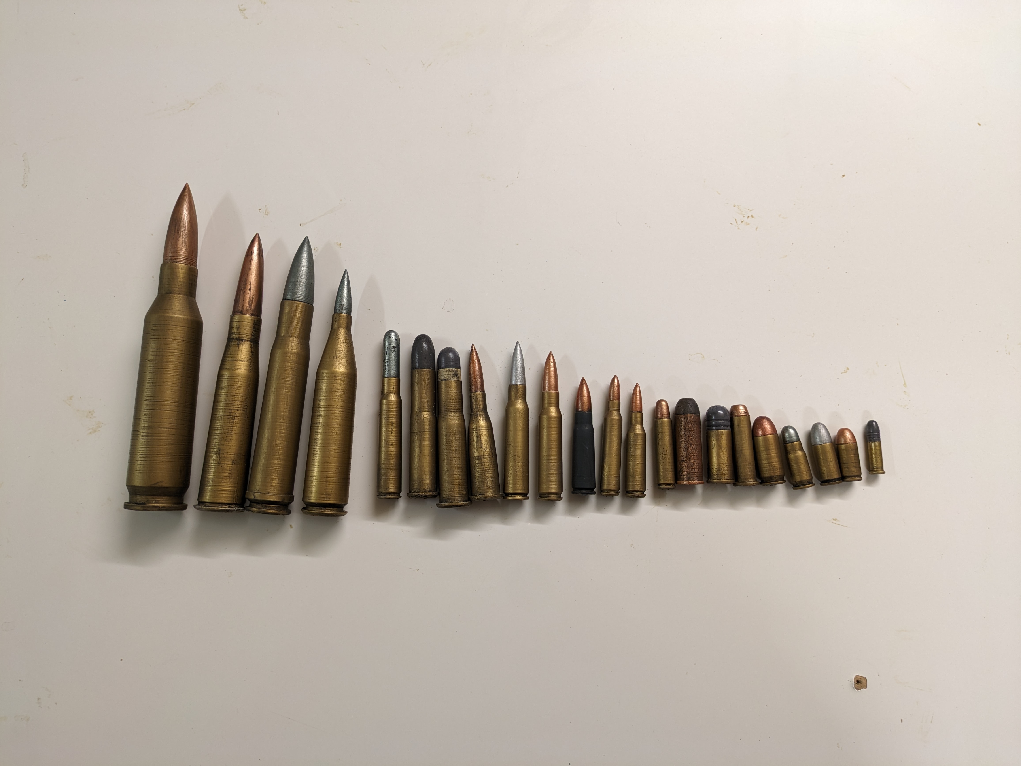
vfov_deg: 54.9
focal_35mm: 25
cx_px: 510
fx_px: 738
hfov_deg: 69.4
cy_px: 383
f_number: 1.89
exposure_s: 1/25
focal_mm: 5.43
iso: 97
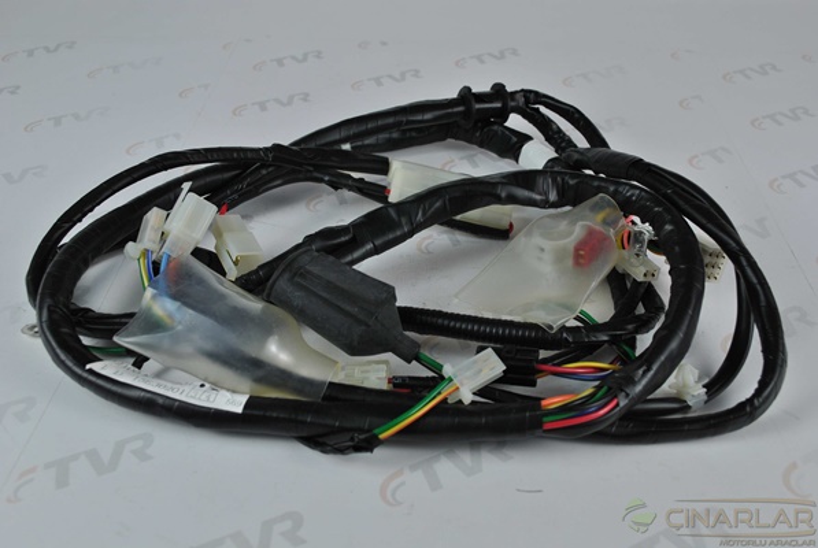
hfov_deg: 53.1
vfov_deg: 37.0
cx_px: 409
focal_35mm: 36
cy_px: 274
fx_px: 819
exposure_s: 1/40
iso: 200
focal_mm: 24
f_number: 6.3
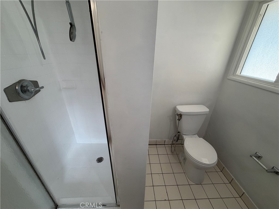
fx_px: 113
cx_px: 140
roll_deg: +0.7
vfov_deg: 85.7
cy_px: 104
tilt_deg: -25.9
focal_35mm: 14
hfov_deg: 102.1
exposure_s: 1/120
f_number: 2.2
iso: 160
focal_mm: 2.22
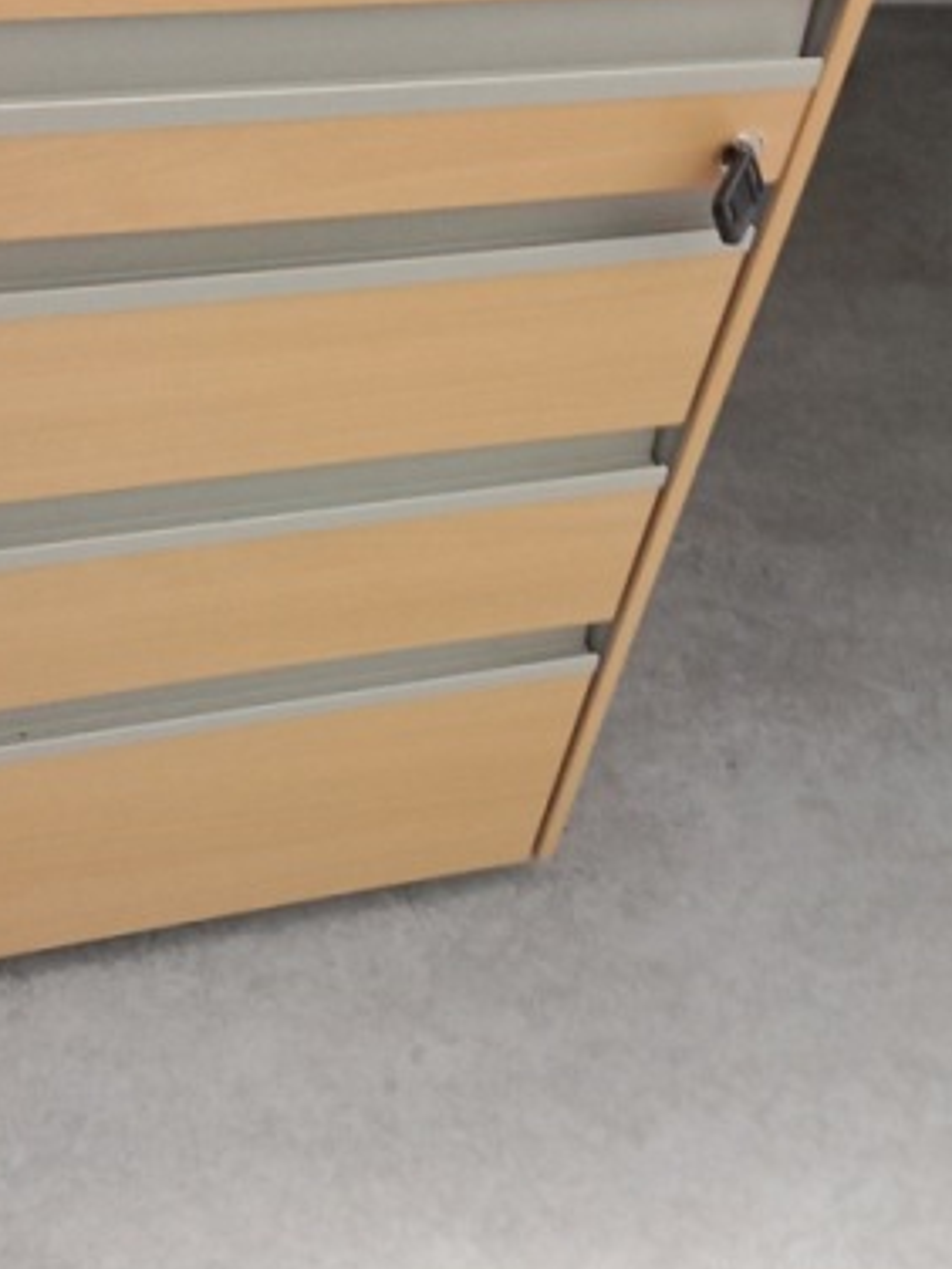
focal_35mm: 46
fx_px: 1687
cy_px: 476
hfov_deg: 31.2
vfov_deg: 40.9
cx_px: 304
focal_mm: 3.65
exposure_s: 1/16.7
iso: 1055
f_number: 2.2
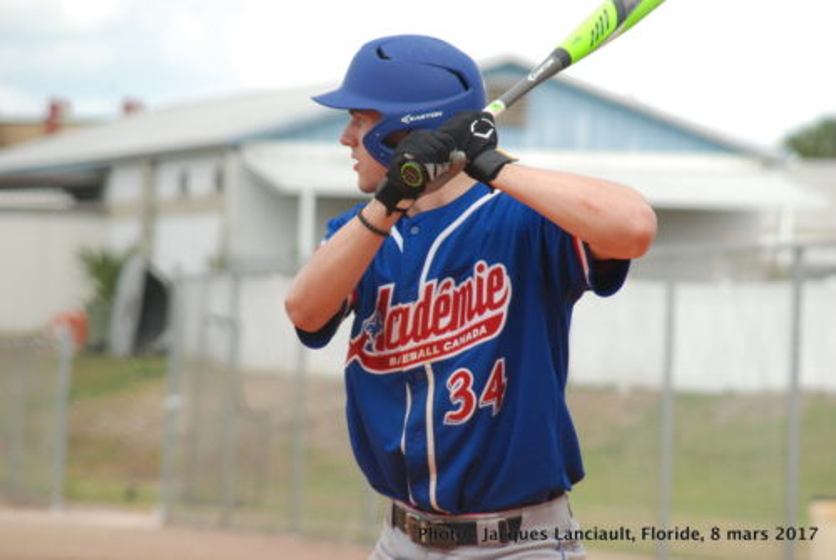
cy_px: 280
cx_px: 418
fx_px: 6977
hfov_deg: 6.9
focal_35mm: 300
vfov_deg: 4.6
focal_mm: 200
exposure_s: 1/640
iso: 640
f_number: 6.3
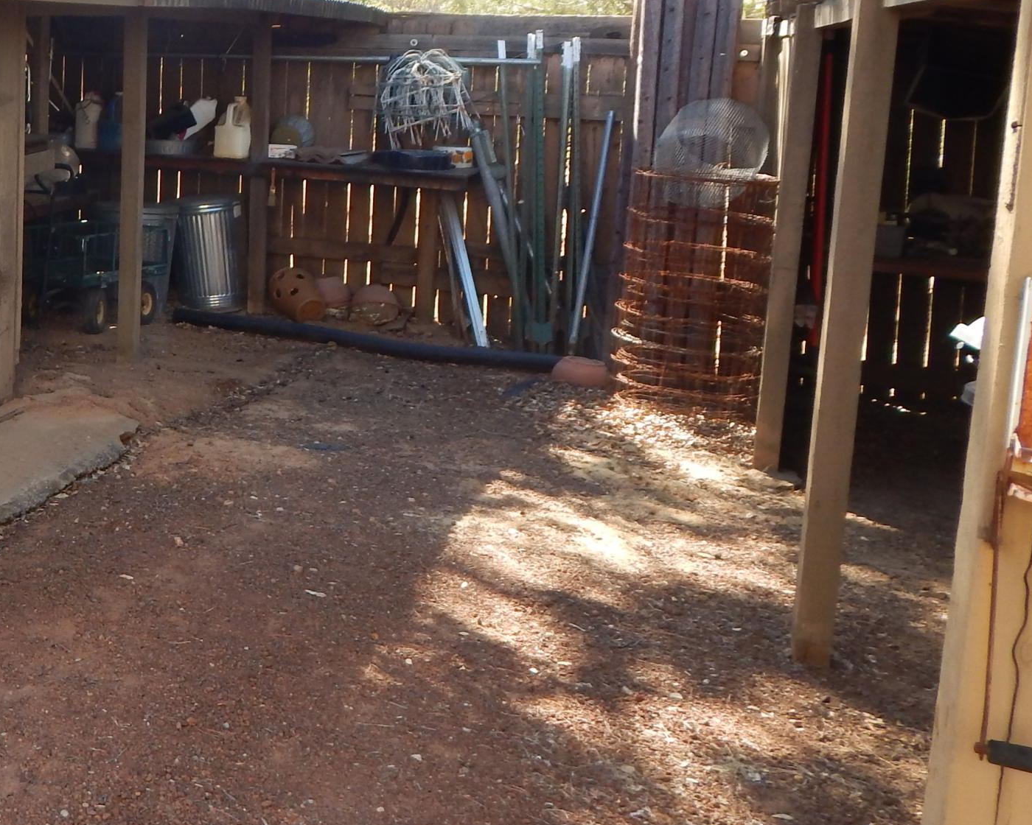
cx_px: -7
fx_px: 1405
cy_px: 233
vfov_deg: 32.3
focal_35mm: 46
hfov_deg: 36.2
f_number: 3
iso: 125
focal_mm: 4
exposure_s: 1/200
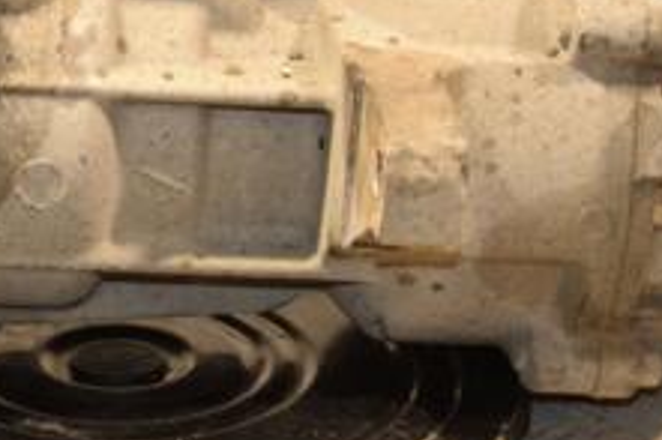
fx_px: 2995
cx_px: 162
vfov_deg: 8.4
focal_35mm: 163
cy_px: 174
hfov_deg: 12.6
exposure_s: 1/160
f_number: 4.8
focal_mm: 40
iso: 800
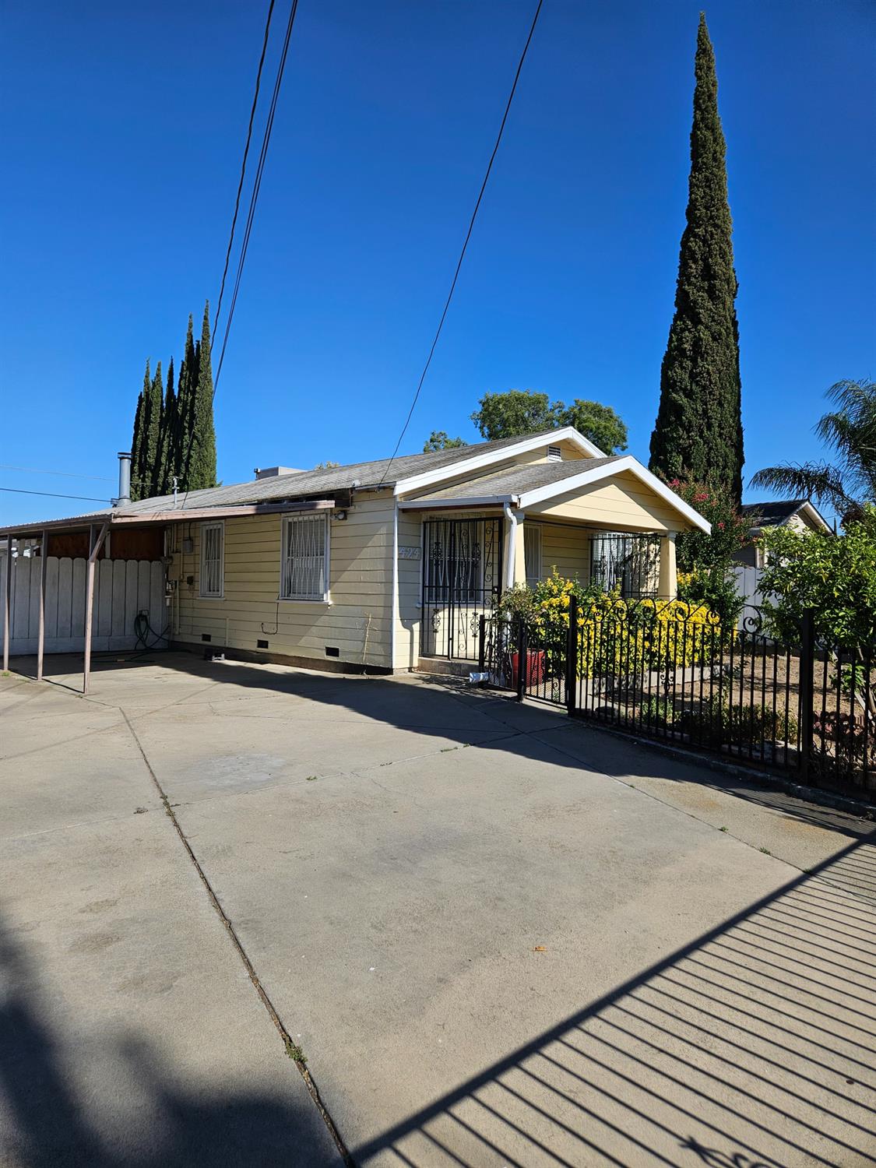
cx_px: 438
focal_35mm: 23
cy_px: 584
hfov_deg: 58.9
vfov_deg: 73.9
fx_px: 776
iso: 25
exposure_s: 1/2283
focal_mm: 5.4
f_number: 1.8
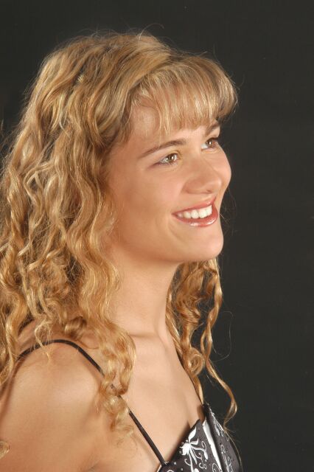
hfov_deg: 11.4
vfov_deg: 17.1
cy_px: 236
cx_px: 157
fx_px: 1572
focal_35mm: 120
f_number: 27
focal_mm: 80
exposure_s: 1/125
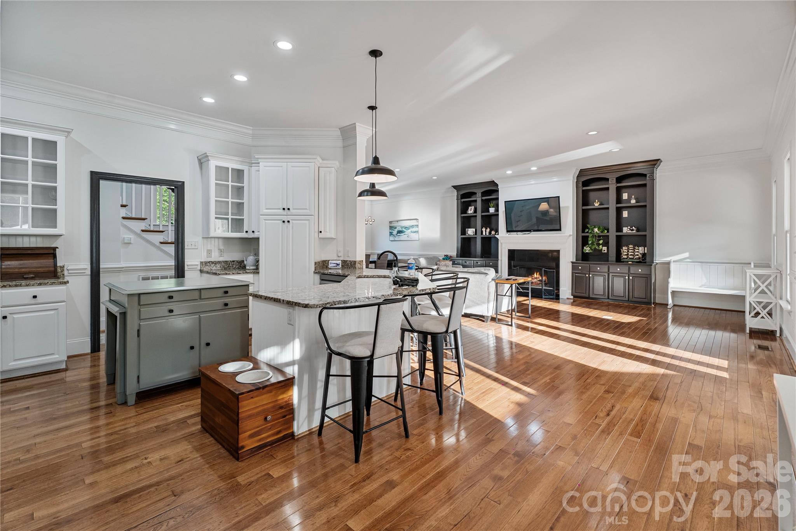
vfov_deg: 73.7
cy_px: 266
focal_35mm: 16
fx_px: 354
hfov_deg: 96.7
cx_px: 398
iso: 1000
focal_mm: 16
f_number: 7.1
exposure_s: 1/30
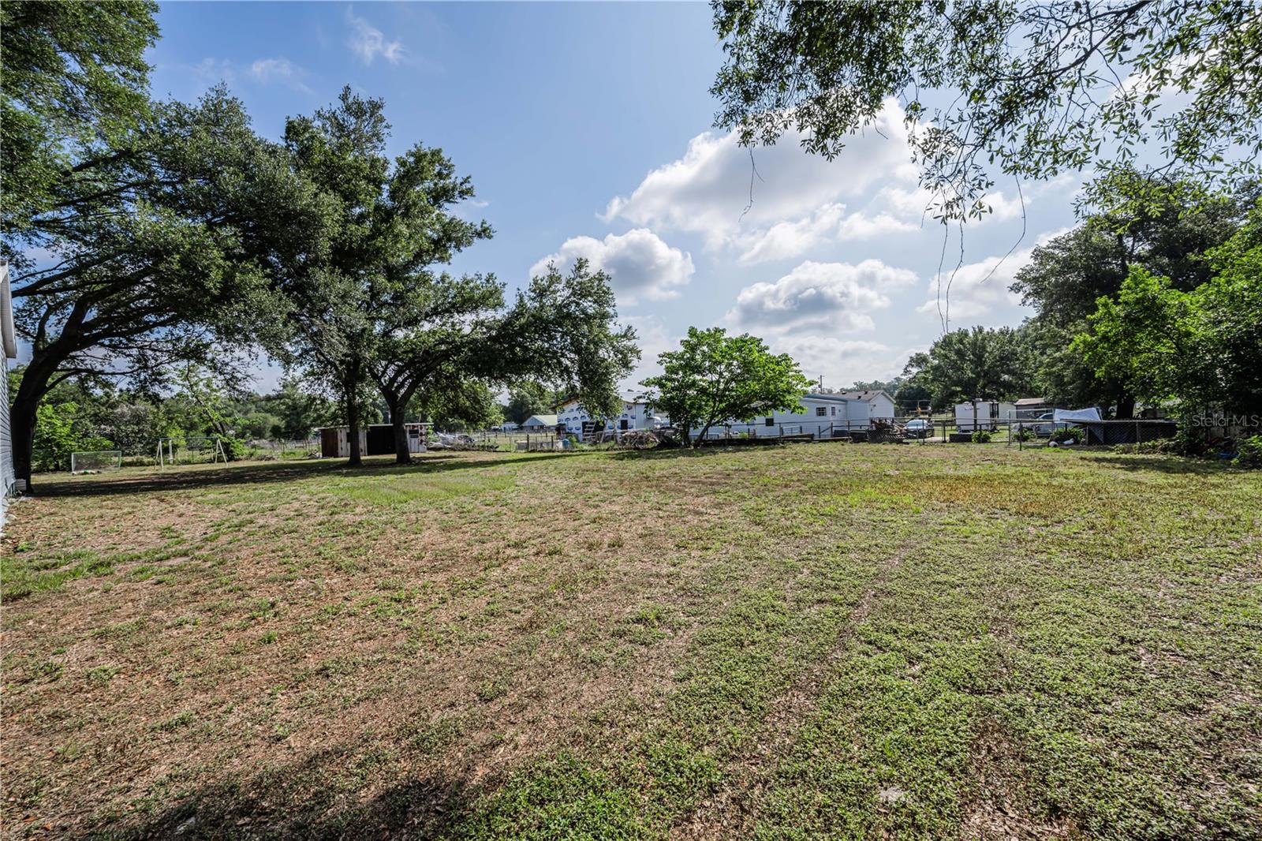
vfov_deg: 81.2
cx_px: 631
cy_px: 420
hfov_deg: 104.3
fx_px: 491
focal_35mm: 14
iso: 100
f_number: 14
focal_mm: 14
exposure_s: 1/200
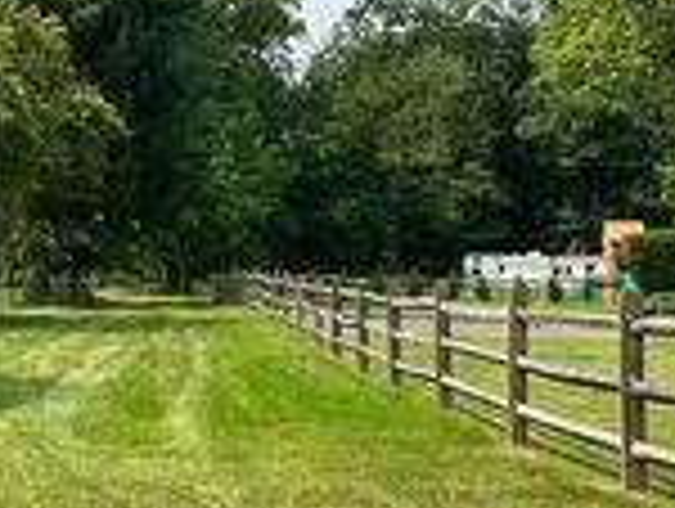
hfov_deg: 24.0
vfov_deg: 18.5
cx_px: 144
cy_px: 200
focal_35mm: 80
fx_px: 1562
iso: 80
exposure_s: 1/3861
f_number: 1.78
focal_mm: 6.86
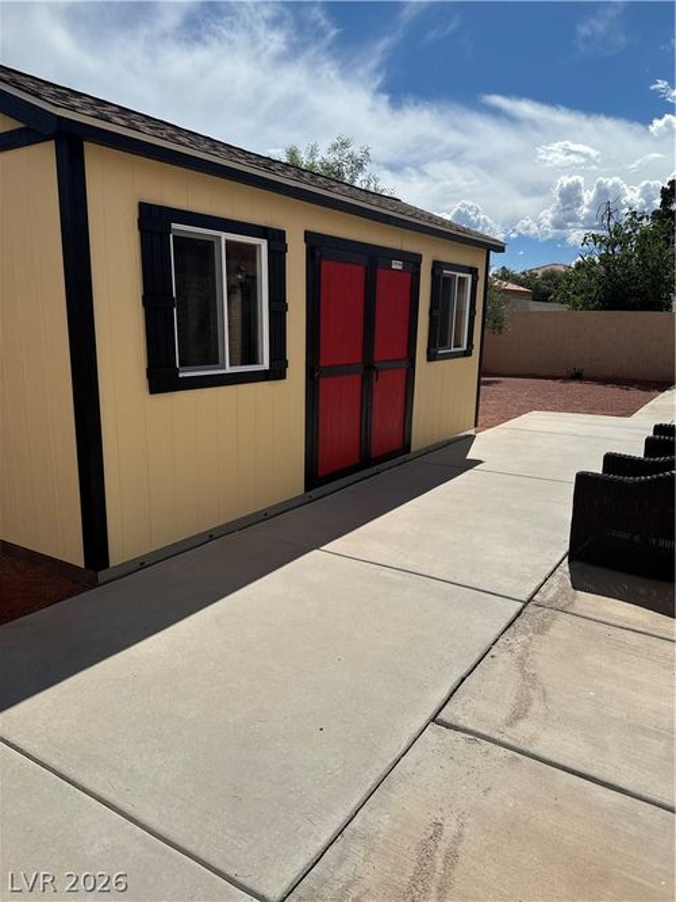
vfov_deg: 71.6
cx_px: 338
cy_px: 451
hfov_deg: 56.8
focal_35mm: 24
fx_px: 625
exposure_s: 1/12346
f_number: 1.78
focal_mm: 6.76
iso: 80
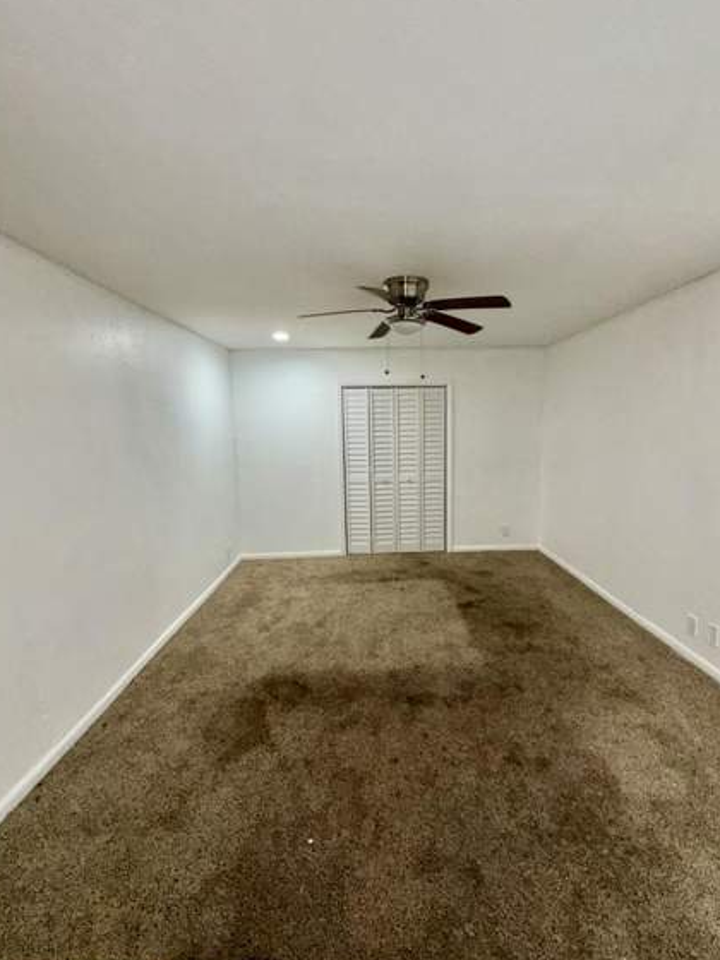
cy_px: 482
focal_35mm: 16
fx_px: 444
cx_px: 393
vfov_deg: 94.5
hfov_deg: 77.9
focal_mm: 2.22
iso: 100
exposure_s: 1/60
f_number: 2.2
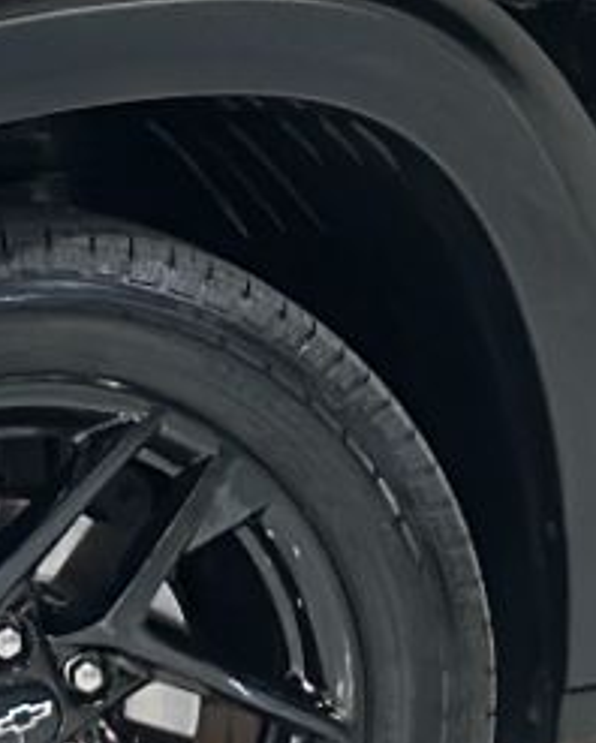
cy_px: 45
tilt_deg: -8.4
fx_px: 8016
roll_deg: -1.0
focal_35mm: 364
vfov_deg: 5.3
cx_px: 608
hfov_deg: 4.3
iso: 125
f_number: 1.78
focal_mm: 6.86
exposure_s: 1/68
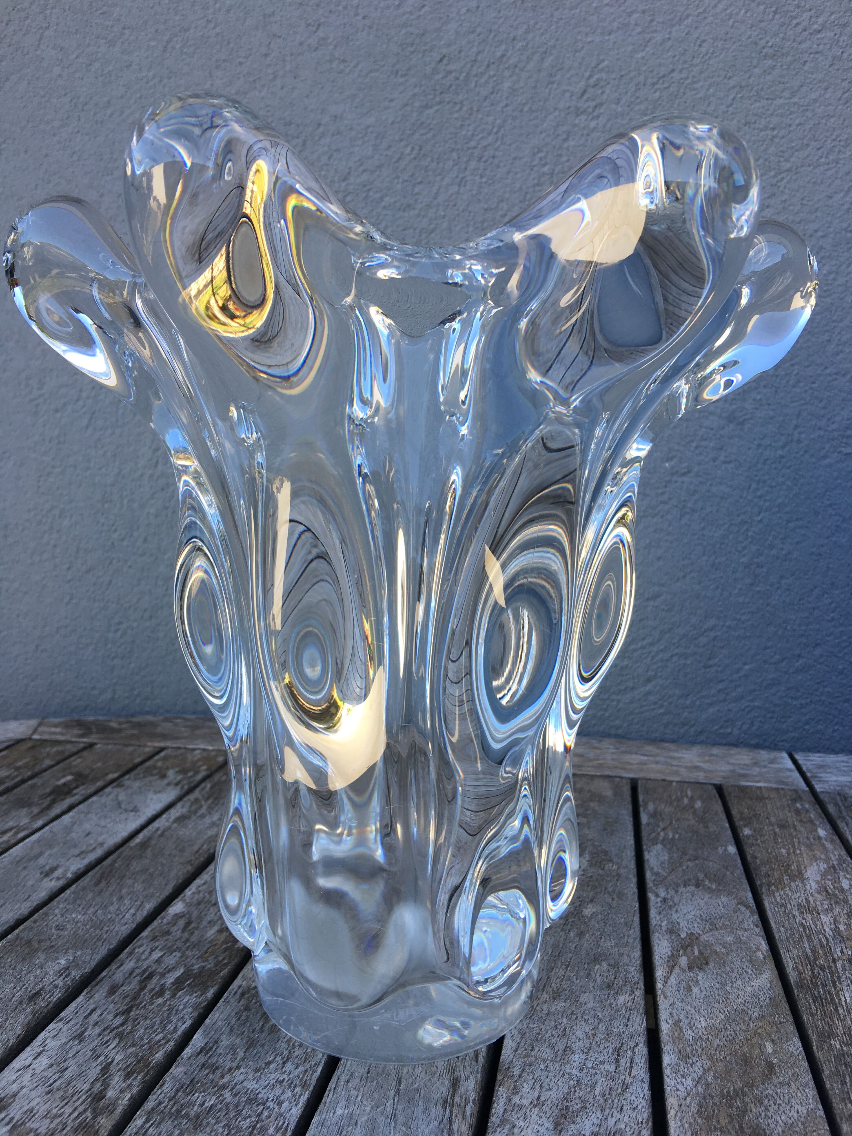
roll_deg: -1.0
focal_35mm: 29
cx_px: 426
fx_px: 952
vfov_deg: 61.7
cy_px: 568
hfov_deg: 48.2
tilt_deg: -4.2
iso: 25
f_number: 2.2
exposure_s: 1/144
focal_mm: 4.15
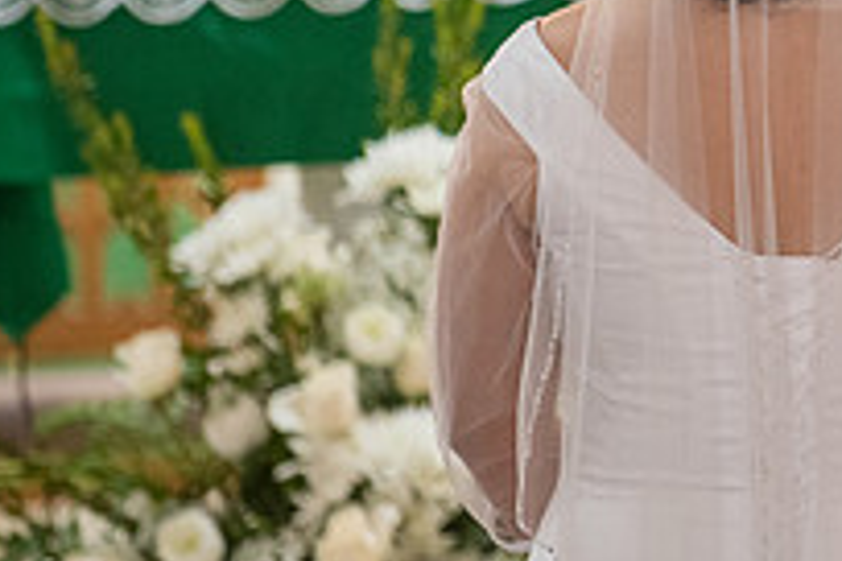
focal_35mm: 568
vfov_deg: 2.4
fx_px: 13284
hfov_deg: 3.6
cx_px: 1139
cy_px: -89
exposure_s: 1/160
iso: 2000
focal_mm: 200
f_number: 2.8
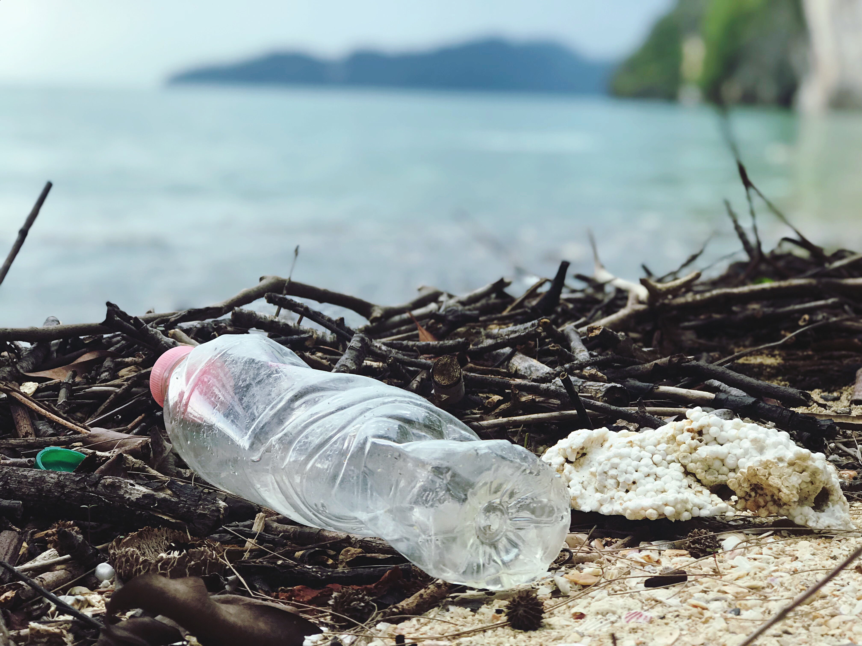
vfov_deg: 25.7
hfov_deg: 33.8
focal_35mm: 57
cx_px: 431
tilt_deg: -11.0
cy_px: 323
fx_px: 1419
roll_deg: -3.0
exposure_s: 1/249
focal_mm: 6.6
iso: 20
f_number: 2.8
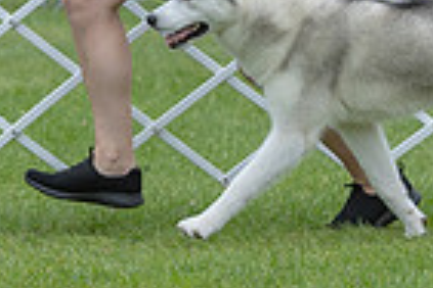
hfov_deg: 3.3
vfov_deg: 2.2
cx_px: 249
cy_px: -188
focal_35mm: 618
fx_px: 7433
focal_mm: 100
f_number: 4.5
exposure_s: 1/1250
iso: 400
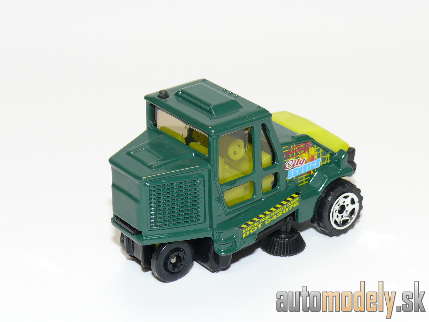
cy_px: 161
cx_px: 214
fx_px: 1215
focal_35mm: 98
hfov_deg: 20.0
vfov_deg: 15.1
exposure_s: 1/30
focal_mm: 13.2
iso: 100
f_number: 4
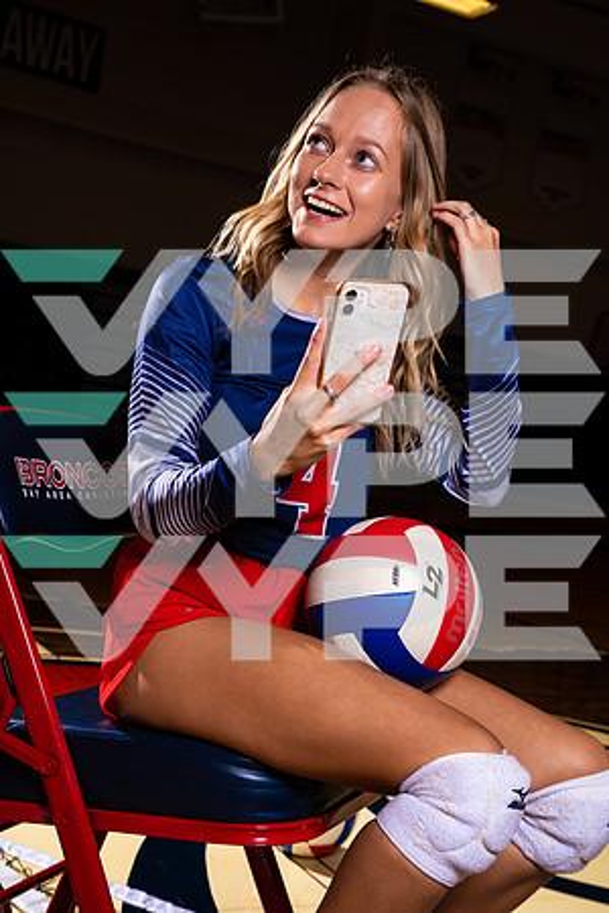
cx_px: 304
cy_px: 456
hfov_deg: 25.5
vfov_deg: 37.5
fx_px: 1345
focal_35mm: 53
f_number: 8
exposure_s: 1/200
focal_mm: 53
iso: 250
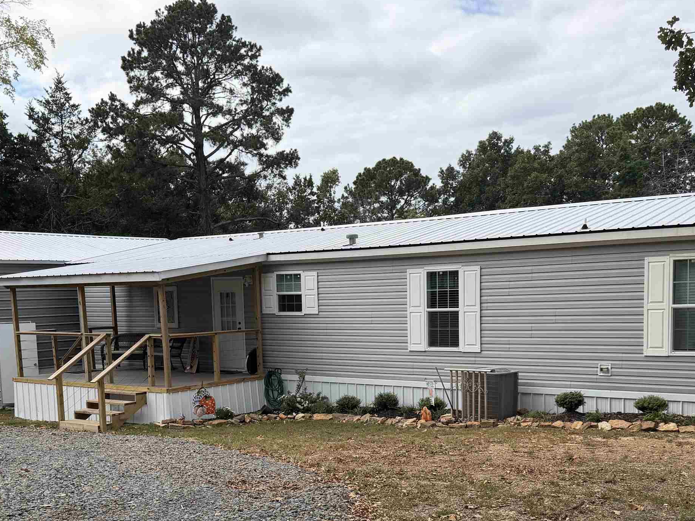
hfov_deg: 46.8
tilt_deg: -6.3
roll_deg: +1.8
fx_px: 803
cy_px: 384
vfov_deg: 35.2
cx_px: 341
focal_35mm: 40
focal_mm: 6.76
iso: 80
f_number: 1.78
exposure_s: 1/3425
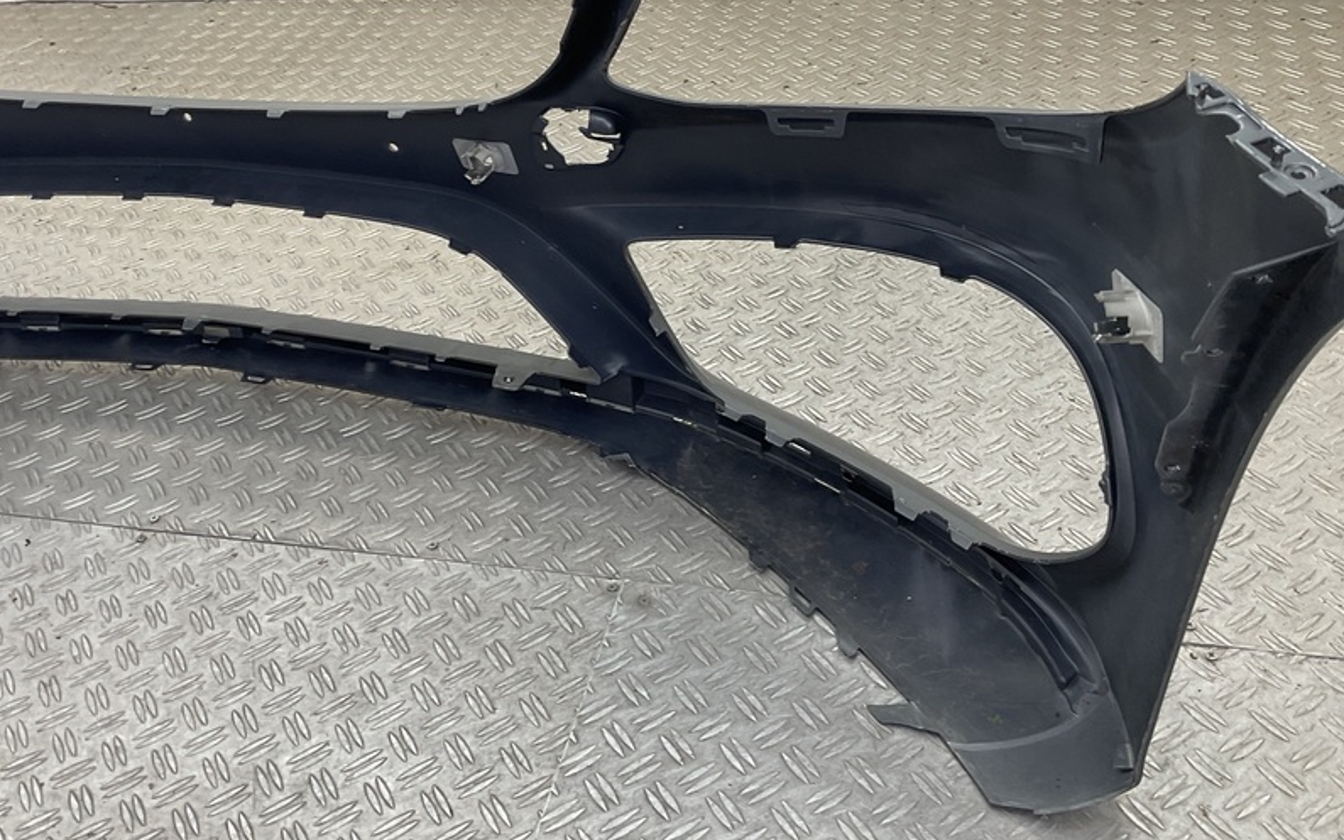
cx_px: 592
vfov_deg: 32.6
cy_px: 306
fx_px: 1429
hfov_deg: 50.3
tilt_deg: -34.7
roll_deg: +7.8
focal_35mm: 39
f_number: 1.8
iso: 40
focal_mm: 3
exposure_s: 1/120
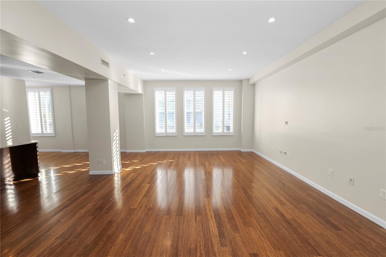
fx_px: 150
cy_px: 128
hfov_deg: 104.3
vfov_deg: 81.2
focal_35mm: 14
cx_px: 193
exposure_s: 1/50
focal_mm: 14
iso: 250
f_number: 6.3
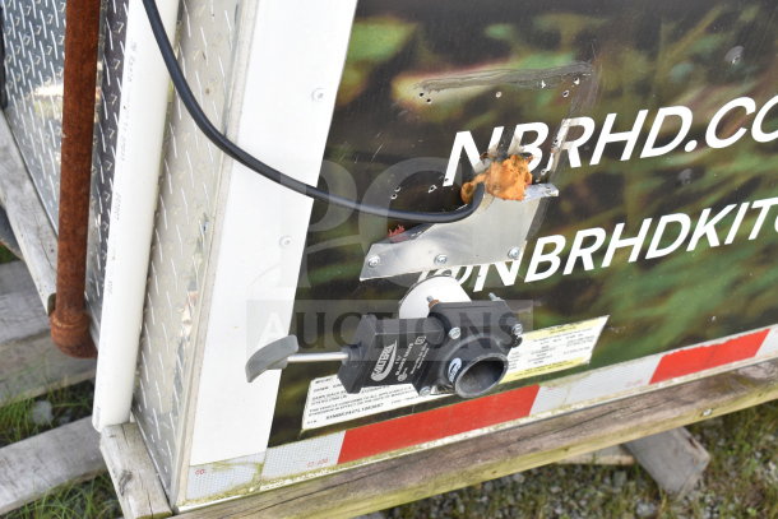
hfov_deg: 35.0
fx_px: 1232
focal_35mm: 57
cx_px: 389
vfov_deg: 23.8
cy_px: 260
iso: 200
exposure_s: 1/160
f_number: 6.3
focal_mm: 38
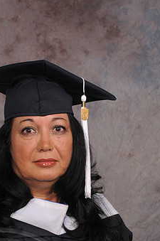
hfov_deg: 9.2
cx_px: 38
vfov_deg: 13.7
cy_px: 198
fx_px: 996
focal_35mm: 149
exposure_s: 1/100
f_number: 5.6
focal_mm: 58
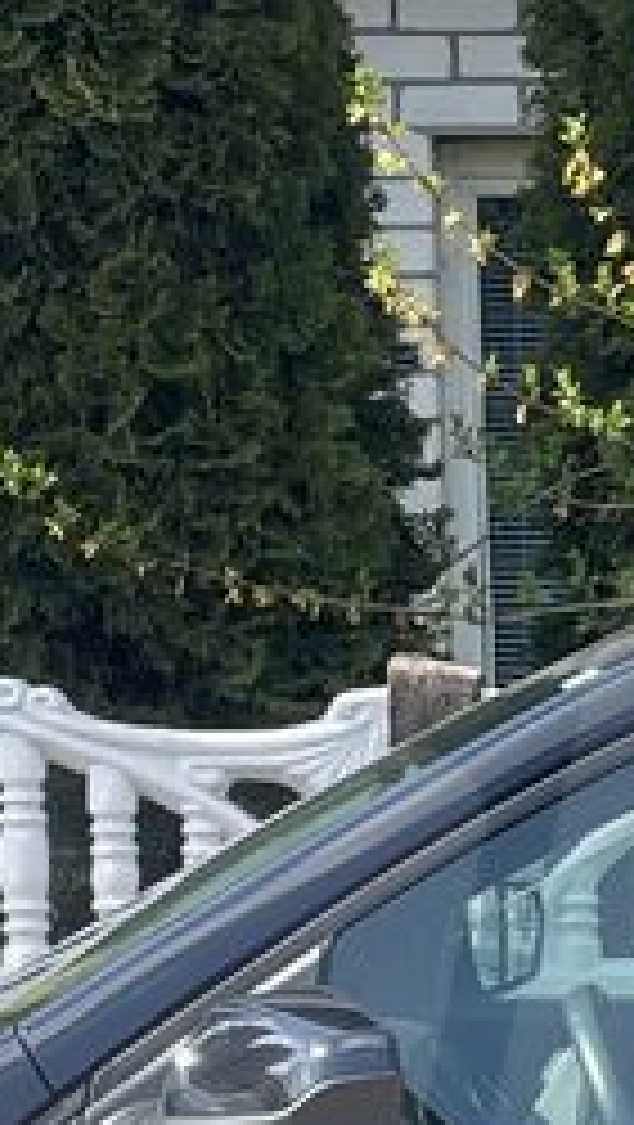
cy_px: 1040
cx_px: 1232
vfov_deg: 11.8
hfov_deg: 6.5
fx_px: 5399
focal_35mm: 181
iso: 32
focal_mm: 4.2
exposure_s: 1/739
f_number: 1.6
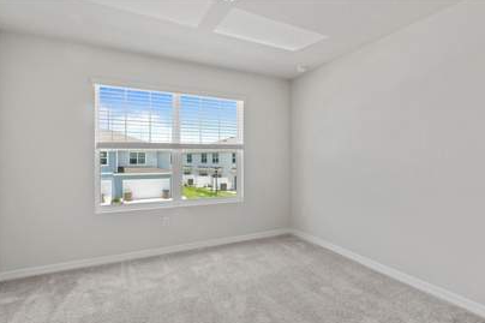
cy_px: 187
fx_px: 256
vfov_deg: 64.2
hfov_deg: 86.4
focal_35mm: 19
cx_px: 275
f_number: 9
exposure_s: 1/6
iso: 100
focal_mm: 16
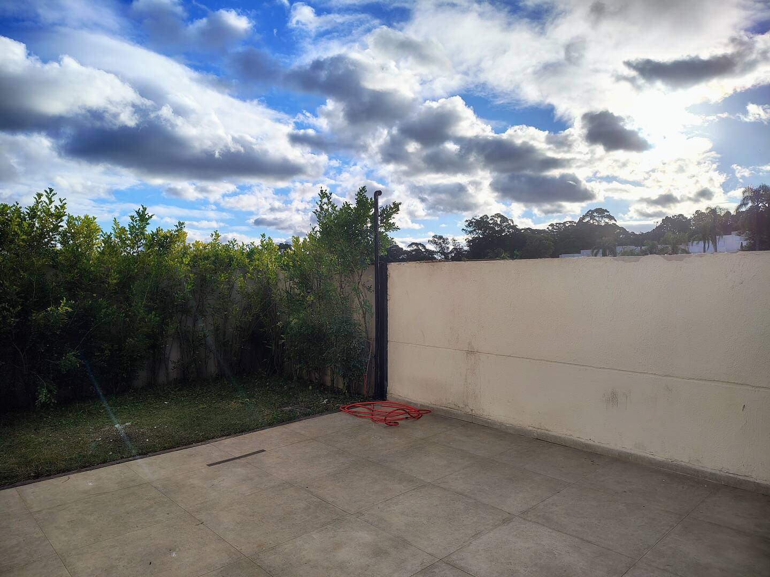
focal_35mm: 24
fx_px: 534
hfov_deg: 71.6
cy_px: 288
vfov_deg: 56.8
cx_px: 385
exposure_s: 1/1660
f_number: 1.8
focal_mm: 5.56
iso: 100
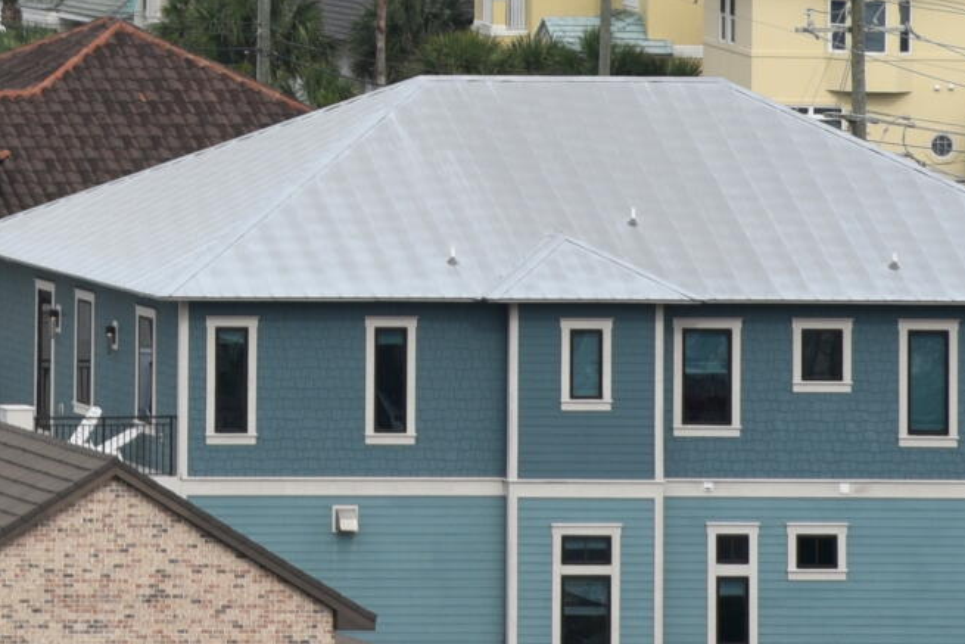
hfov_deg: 3.7
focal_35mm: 550
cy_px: -626
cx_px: -339
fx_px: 14745
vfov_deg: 2.5
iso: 200
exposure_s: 1/400
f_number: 10
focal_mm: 120
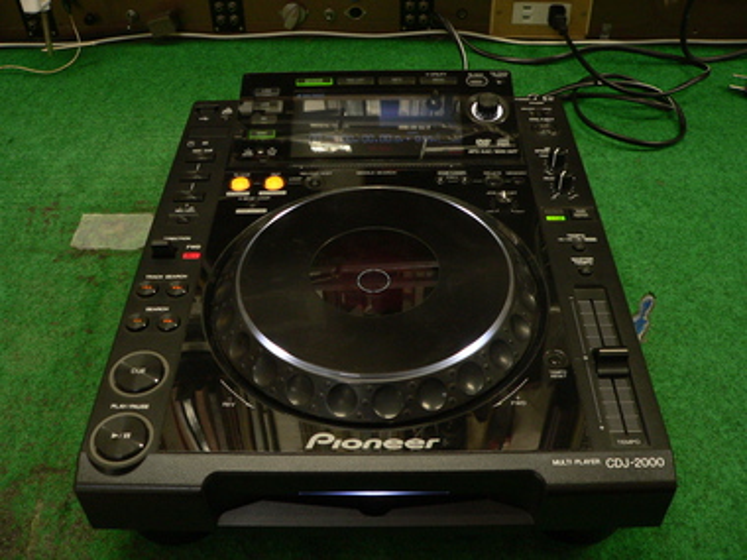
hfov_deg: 51.4
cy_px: 280
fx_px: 777
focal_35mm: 36
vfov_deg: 39.7
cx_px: 374
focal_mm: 6
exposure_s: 1/30
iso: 200
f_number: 2.8
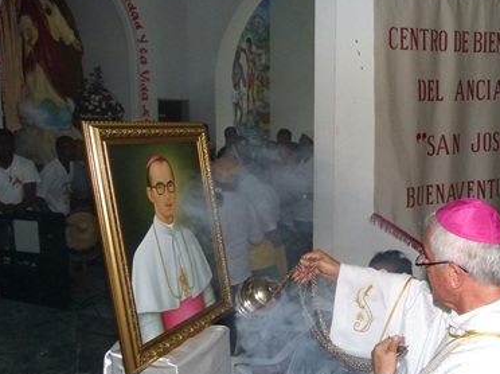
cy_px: 198
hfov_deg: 49.1
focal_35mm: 37
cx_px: 344
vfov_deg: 38.6
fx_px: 534
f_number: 5.6
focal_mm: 4.5
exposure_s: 1/125
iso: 200
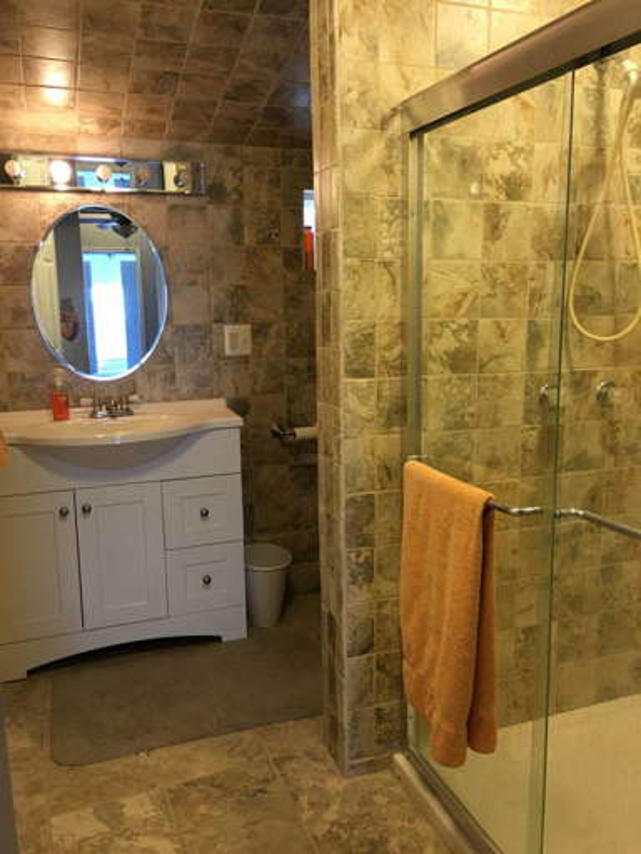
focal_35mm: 29
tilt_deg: -10.0
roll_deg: +1.1
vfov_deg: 61.7
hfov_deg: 48.2
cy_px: 427
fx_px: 716
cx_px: 320
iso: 40
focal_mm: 4.15
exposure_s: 1/15
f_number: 2.2
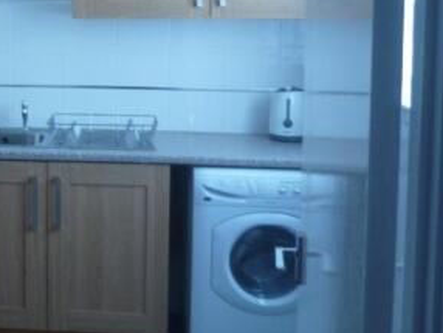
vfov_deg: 25.2
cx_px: 15
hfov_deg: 31.6
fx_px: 730
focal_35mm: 57
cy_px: 60
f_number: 3.1
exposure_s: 1/60
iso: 125
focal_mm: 5
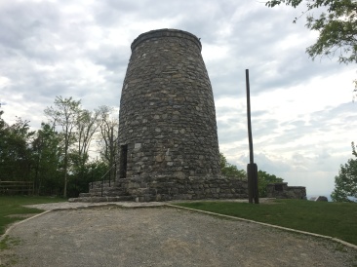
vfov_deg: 48.2
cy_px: 134
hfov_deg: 61.7
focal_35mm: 29
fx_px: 299
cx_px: 178
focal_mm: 4.15
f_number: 2.2
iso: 25
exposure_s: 1/801
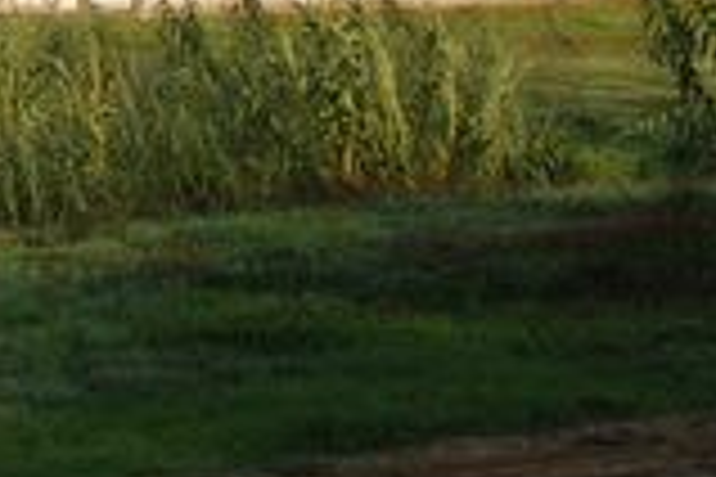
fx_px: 3719
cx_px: 18
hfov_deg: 10.9
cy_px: -230
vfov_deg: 7.2
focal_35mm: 187
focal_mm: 31
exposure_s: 1/320
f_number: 9
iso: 200
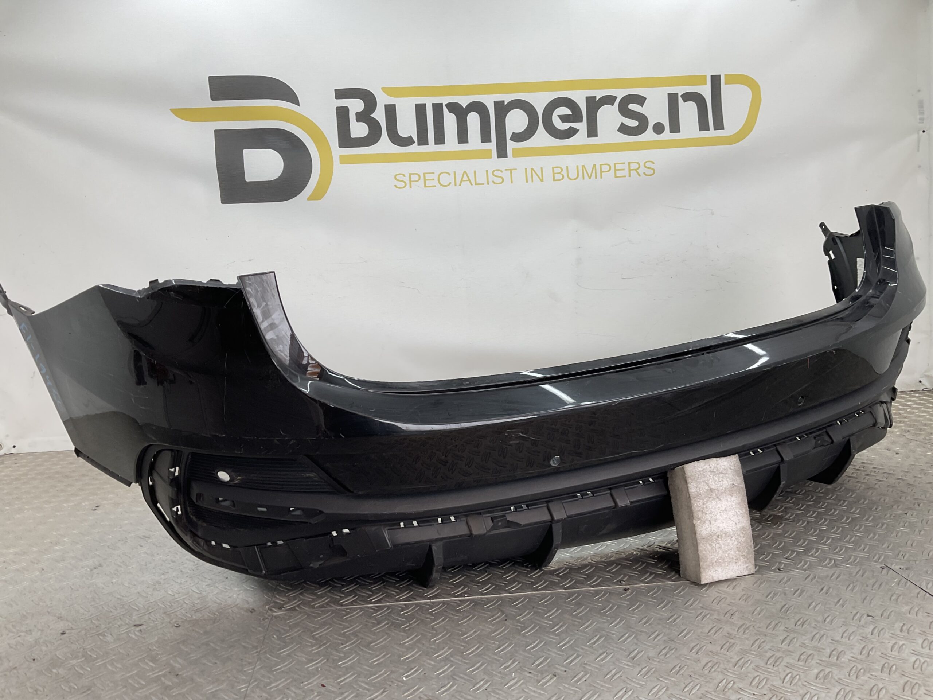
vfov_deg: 48.2
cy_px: 350
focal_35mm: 29
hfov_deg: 61.7
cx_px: 466
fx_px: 782
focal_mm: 3
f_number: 1.8
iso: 16
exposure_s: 1/109
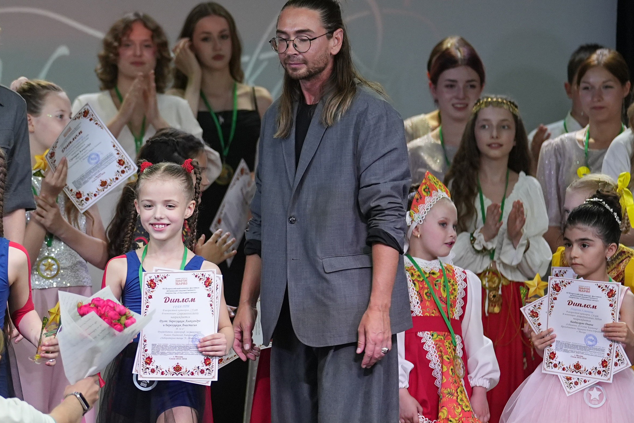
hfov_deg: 6.4
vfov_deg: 4.2
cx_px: 139
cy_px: 285
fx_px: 5705
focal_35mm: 324
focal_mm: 125
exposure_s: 1/250
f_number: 2.8
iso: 1000
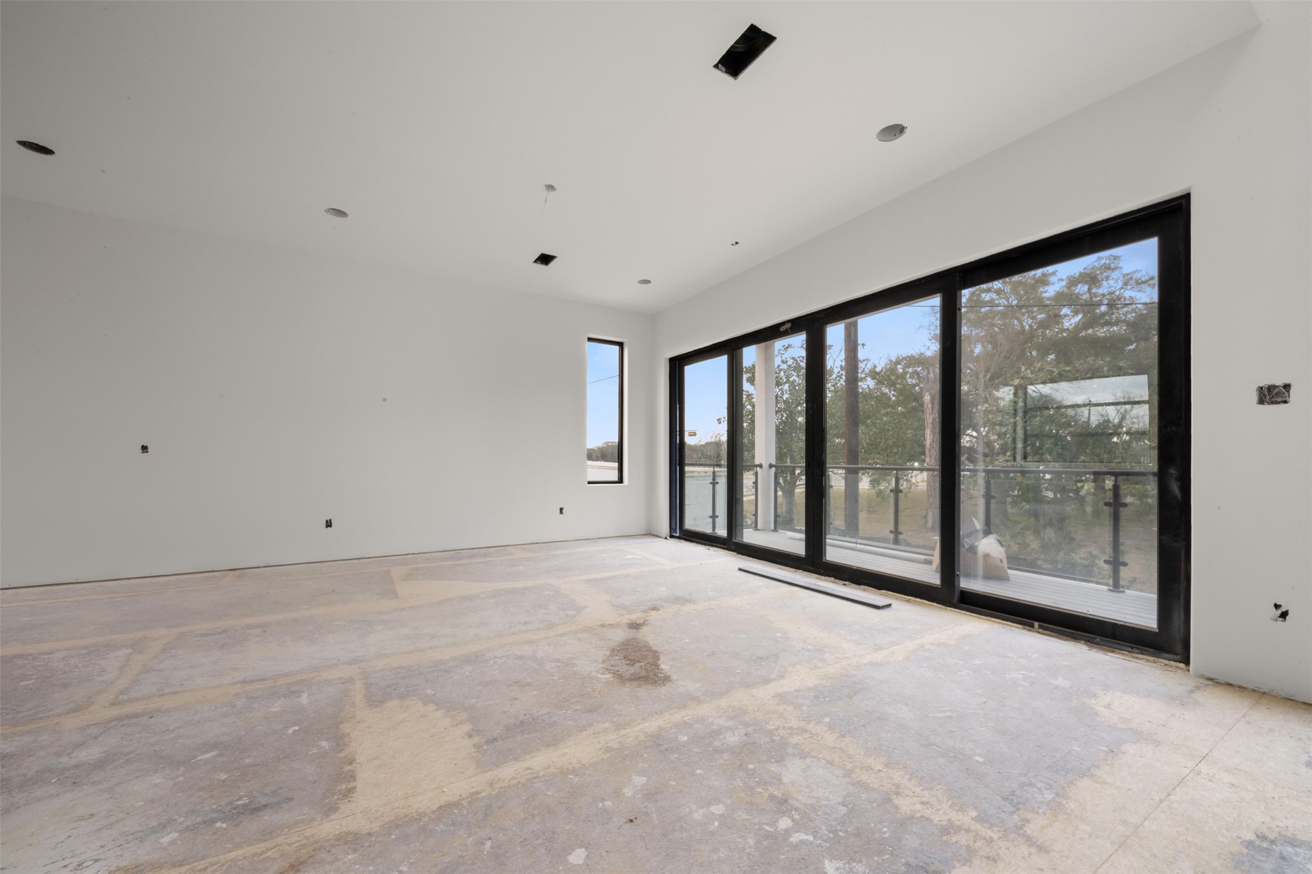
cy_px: 437
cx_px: 656
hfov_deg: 108.3
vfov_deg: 85.4
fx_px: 474
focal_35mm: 13
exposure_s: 5
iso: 250
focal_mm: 13
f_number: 9
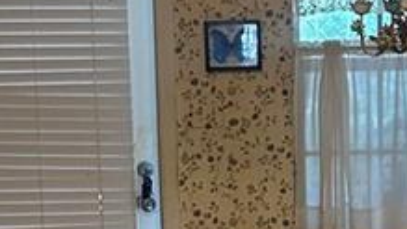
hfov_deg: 15.0
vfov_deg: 8.3
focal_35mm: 143
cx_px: 286
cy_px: 322
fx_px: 1543
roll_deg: +1.5
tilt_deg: -9.8
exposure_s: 1/60
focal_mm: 6.86
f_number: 1.78
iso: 320
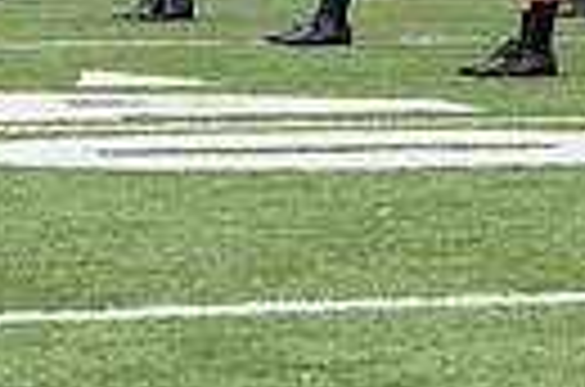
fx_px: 5074
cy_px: -394
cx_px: 410
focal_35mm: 313
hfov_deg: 6.6
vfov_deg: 4.3
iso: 640
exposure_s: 1/1600
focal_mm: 70
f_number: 5.6
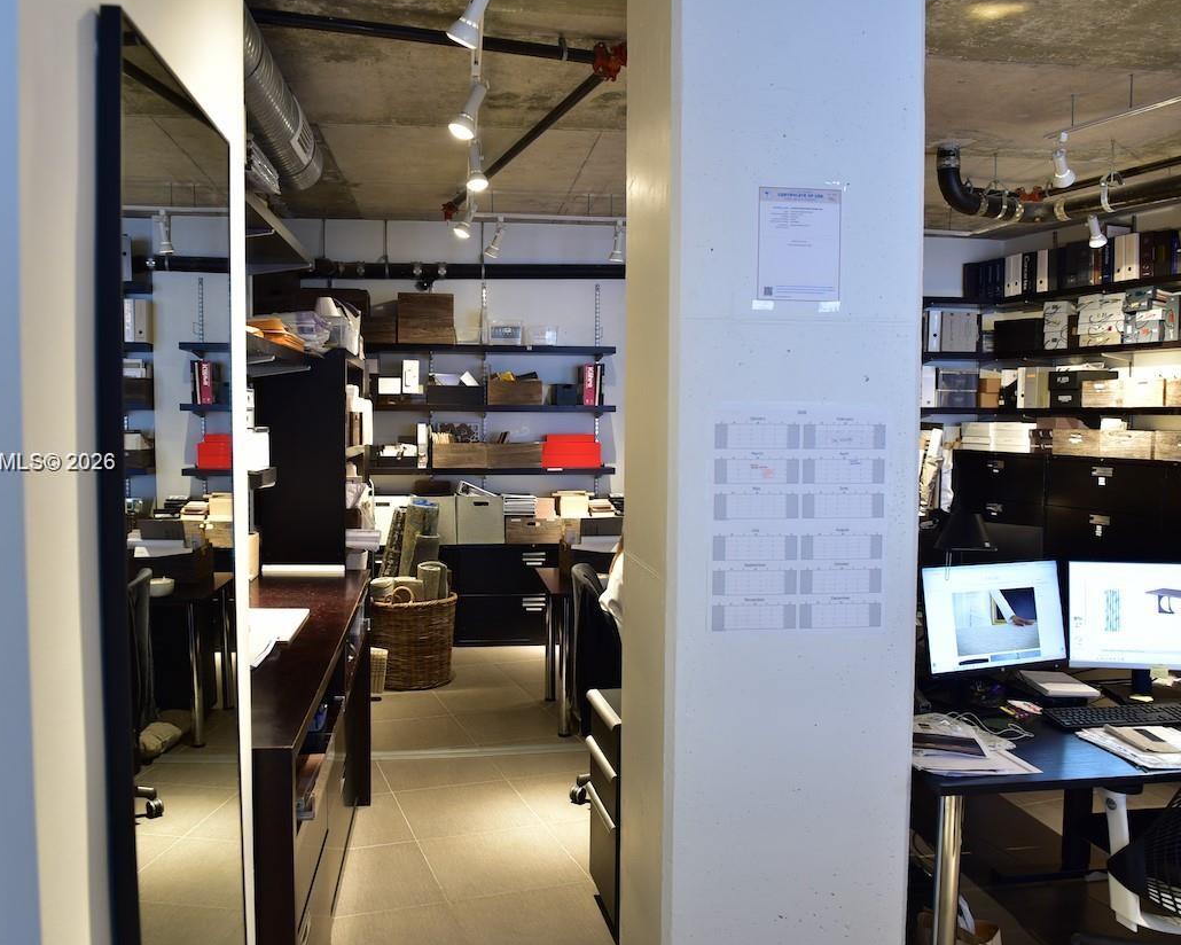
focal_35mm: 28
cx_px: 557
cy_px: 463
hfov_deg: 62.2
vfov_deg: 51.5
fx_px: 979
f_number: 4.5
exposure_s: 1/15
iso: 500
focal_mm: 24
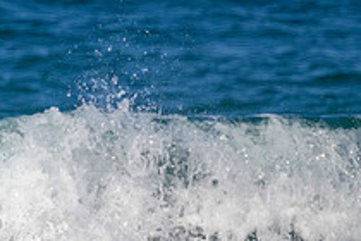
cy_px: 207
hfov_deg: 0.7
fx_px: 30332
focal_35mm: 3025
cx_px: -71
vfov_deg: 0.5
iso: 1100
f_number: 11
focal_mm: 800
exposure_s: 1/2000
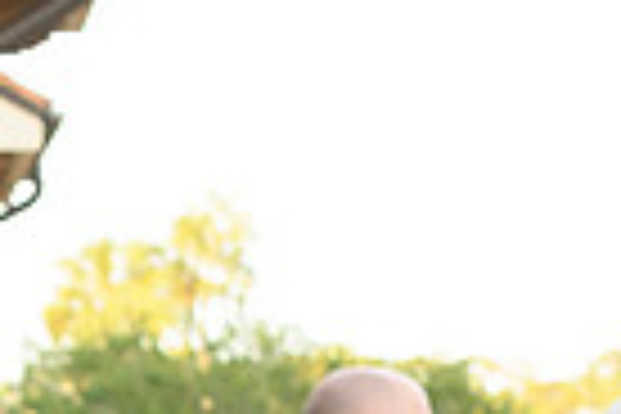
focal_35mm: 147
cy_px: 794
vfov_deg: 8.9
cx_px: -387
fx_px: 2536
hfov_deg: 13.0
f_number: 3.5
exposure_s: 1/125
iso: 200
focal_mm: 35
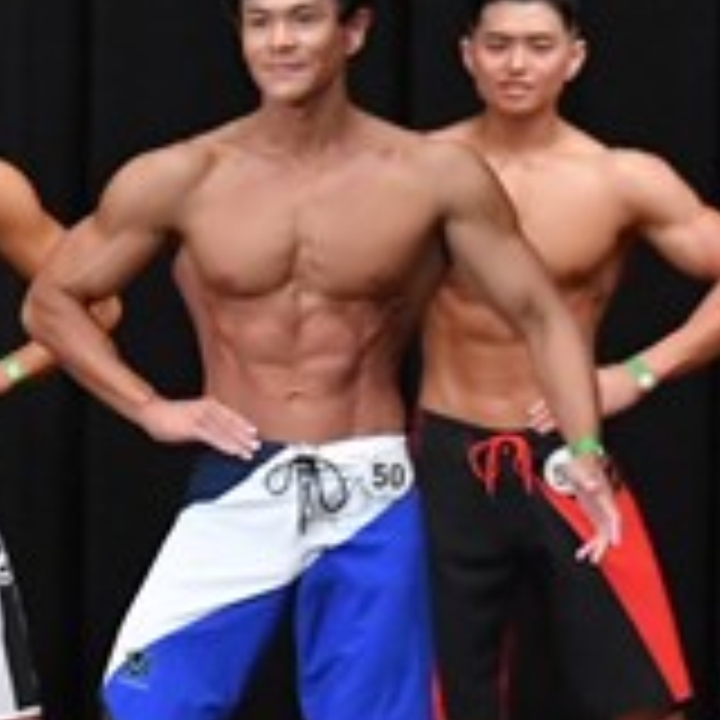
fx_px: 13390
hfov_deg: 3.1
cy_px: 630
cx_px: -736
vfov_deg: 3.1
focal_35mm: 569
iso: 6400
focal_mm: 92
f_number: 5.6
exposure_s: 1/400
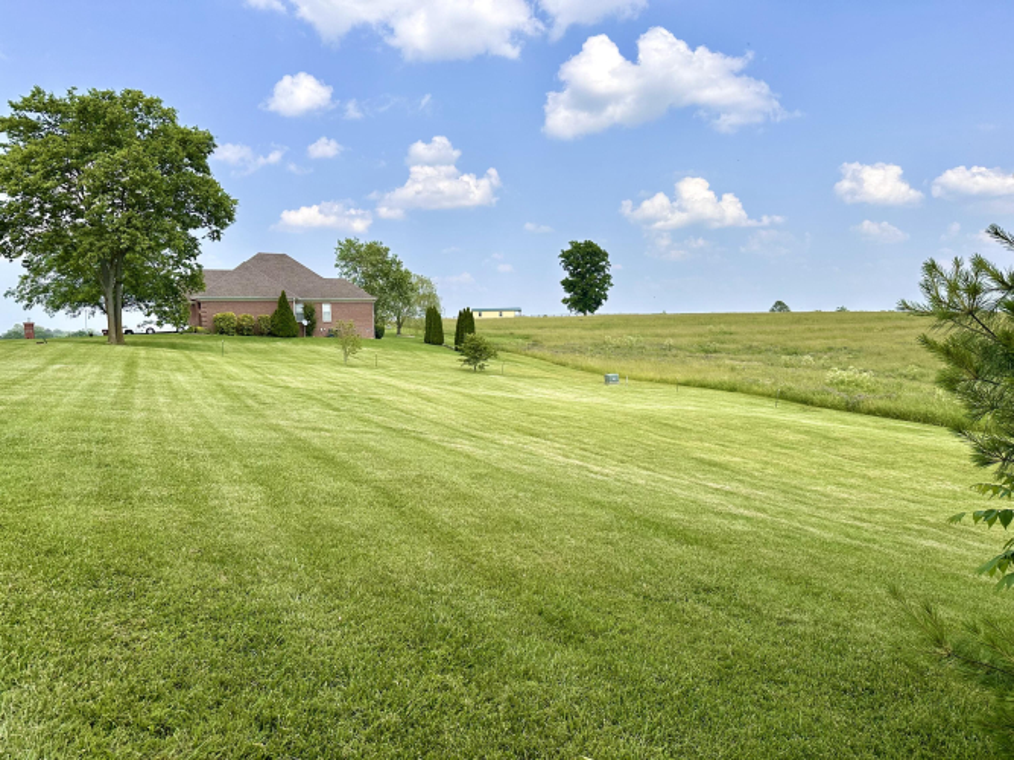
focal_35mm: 24
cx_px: 507
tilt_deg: -3.6
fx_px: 703
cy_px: 380
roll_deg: +1.5
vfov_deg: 56.8
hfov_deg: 71.6
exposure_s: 1/4184
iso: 80
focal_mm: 6.86
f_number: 1.78
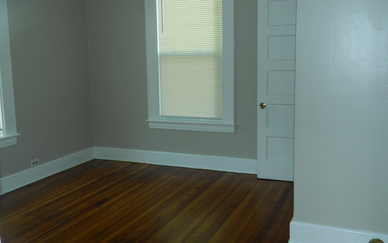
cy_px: 113
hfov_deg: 51.5
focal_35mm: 38
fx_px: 402
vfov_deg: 33.6
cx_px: 199
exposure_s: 1/40
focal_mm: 6.2
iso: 200
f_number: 3.3
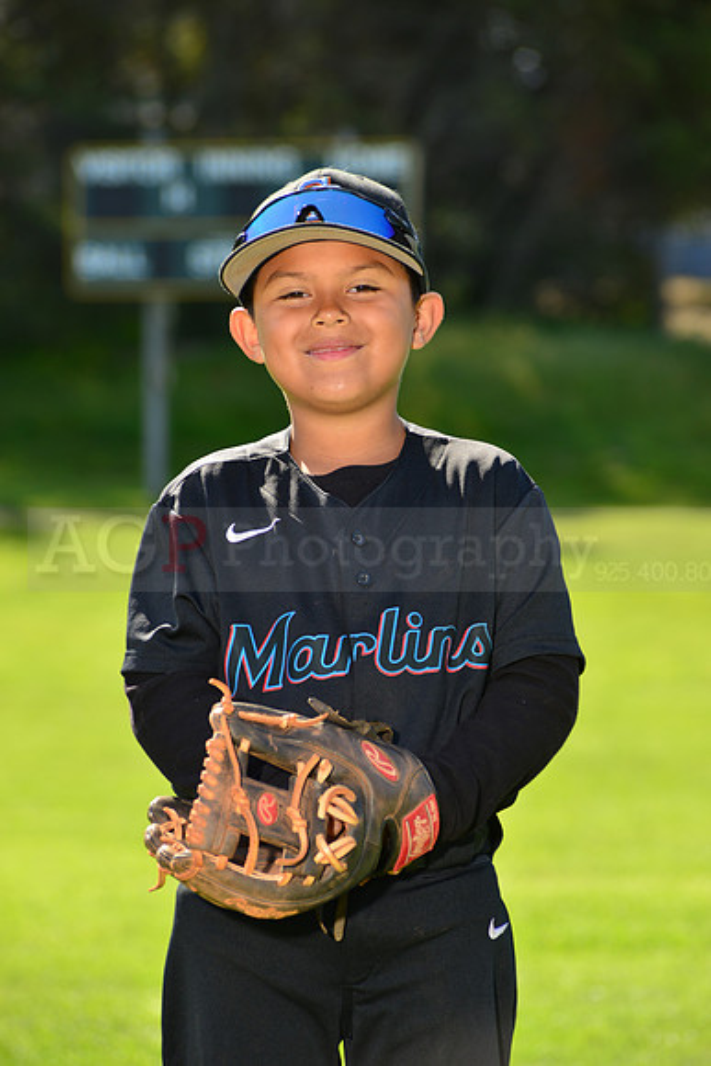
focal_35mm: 185
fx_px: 5477
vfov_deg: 11.1
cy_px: 533
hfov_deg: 7.4
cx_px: 356
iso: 200
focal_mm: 185
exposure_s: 1/250
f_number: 8
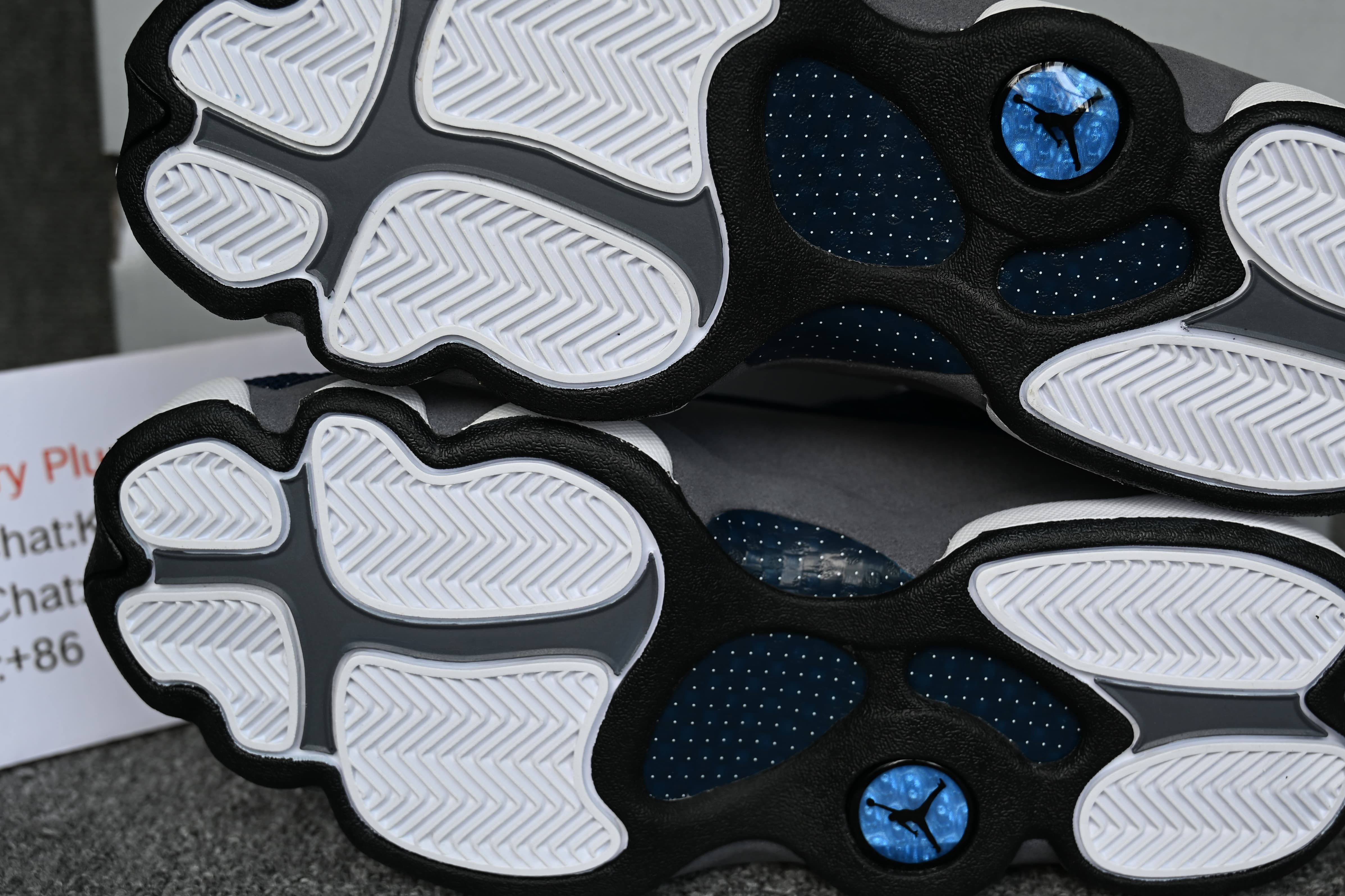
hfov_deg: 37.5
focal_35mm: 53
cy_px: 390
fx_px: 1980
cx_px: 728
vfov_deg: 25.5
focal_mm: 42
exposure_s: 1/100
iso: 100
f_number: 5
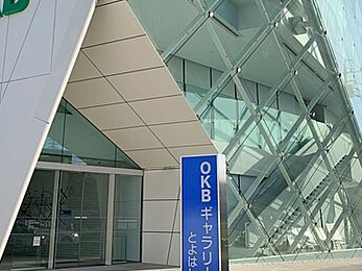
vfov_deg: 31.7
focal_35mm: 45
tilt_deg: +16.4
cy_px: 78
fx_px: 470
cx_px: 172
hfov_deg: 42.1
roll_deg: -0.7
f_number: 1.8
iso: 25
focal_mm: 4.25
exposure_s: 1/2160
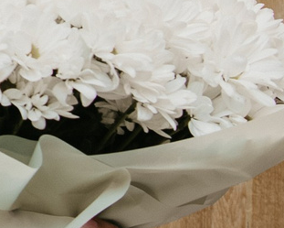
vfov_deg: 6.2
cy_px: -248
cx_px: -647
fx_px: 2052
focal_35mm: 244
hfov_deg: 6.9
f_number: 4
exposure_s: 1/160
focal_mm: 29
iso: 160
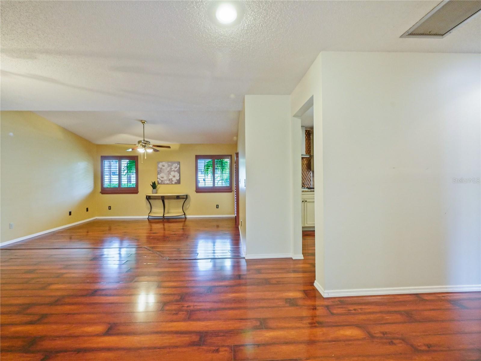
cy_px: 180
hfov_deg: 102.1
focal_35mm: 14
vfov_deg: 85.7
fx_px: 195
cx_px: 240
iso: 3200
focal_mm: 7
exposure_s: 1/30
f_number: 4
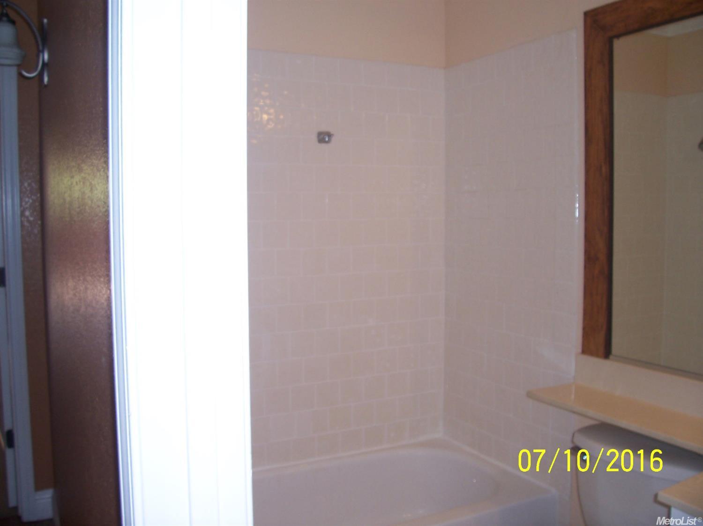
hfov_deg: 54.0
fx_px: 690
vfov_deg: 41.8
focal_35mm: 34
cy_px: 263
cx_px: 352
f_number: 2.7
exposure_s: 1/60
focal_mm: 5.6
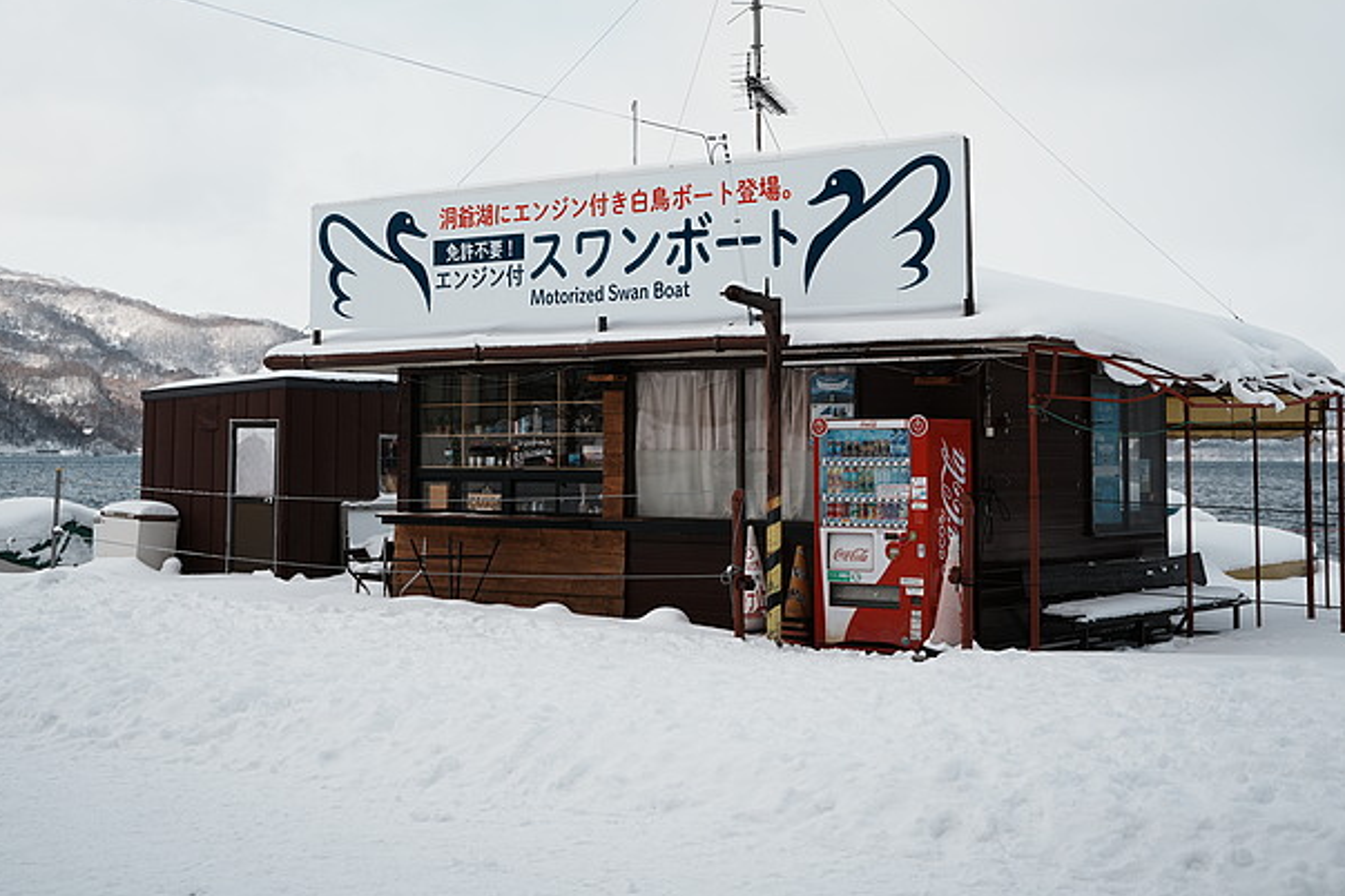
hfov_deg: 37.0
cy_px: 352
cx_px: 640
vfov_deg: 25.1
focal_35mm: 54
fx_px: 2009
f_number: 2.8
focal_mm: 41.6
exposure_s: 1/6400
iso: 250
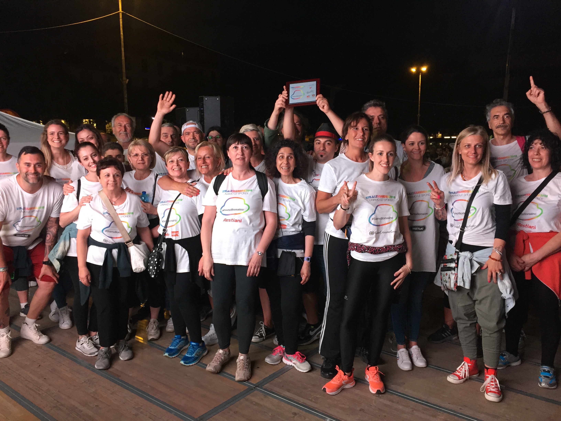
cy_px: 210
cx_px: 280
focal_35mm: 29
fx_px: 470
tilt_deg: -8.1
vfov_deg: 48.2
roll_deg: -0.6
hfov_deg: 61.7
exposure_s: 1/33
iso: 80
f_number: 2.2
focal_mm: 4.15
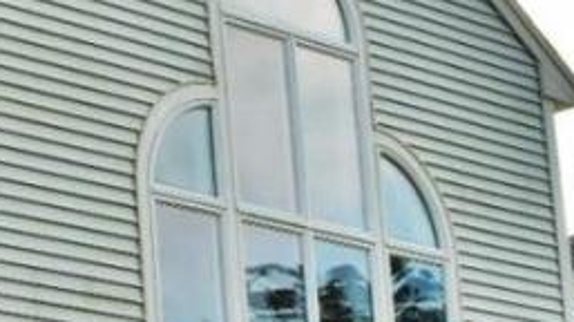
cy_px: 458
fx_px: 1931
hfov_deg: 14.3
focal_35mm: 127
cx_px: -549
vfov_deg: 9.3
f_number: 9
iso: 100
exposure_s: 1/200
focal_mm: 18
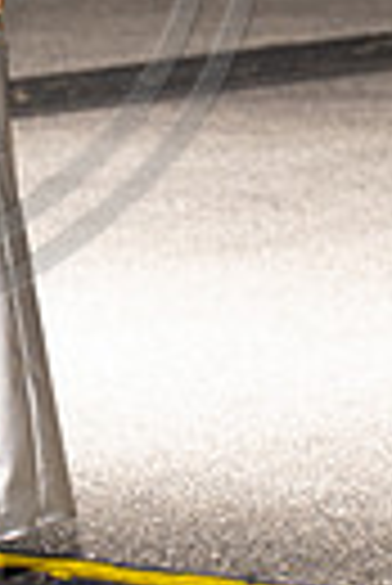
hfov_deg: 3.6
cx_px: -187
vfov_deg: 5.4
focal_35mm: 380
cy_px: -122
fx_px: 6190
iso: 1000
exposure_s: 1/200
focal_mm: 110
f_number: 6.3
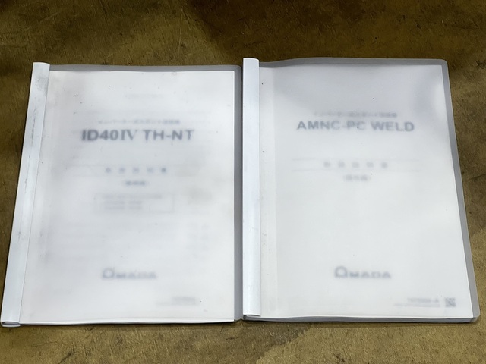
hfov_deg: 25.3
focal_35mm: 77
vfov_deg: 19.1
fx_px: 1081
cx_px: 243
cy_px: 182
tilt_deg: -57.8
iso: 250
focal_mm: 9
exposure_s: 1/60
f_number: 2.8
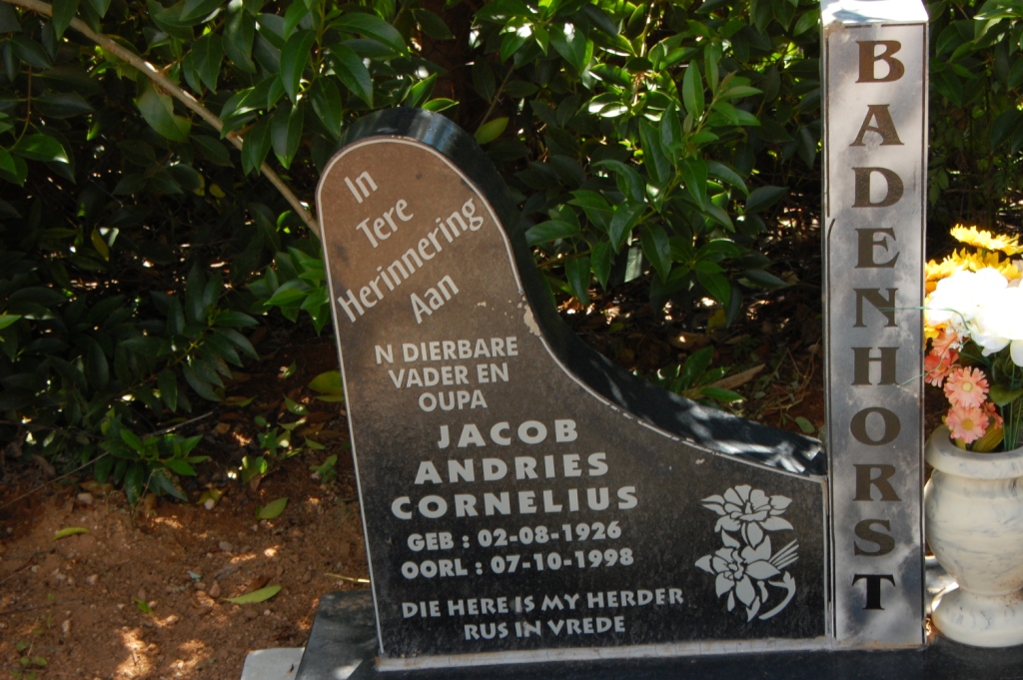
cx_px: 512
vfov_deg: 15.2
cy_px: 340
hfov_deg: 22.6
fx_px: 2555
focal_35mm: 90
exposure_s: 1/30
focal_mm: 60
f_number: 18
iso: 450
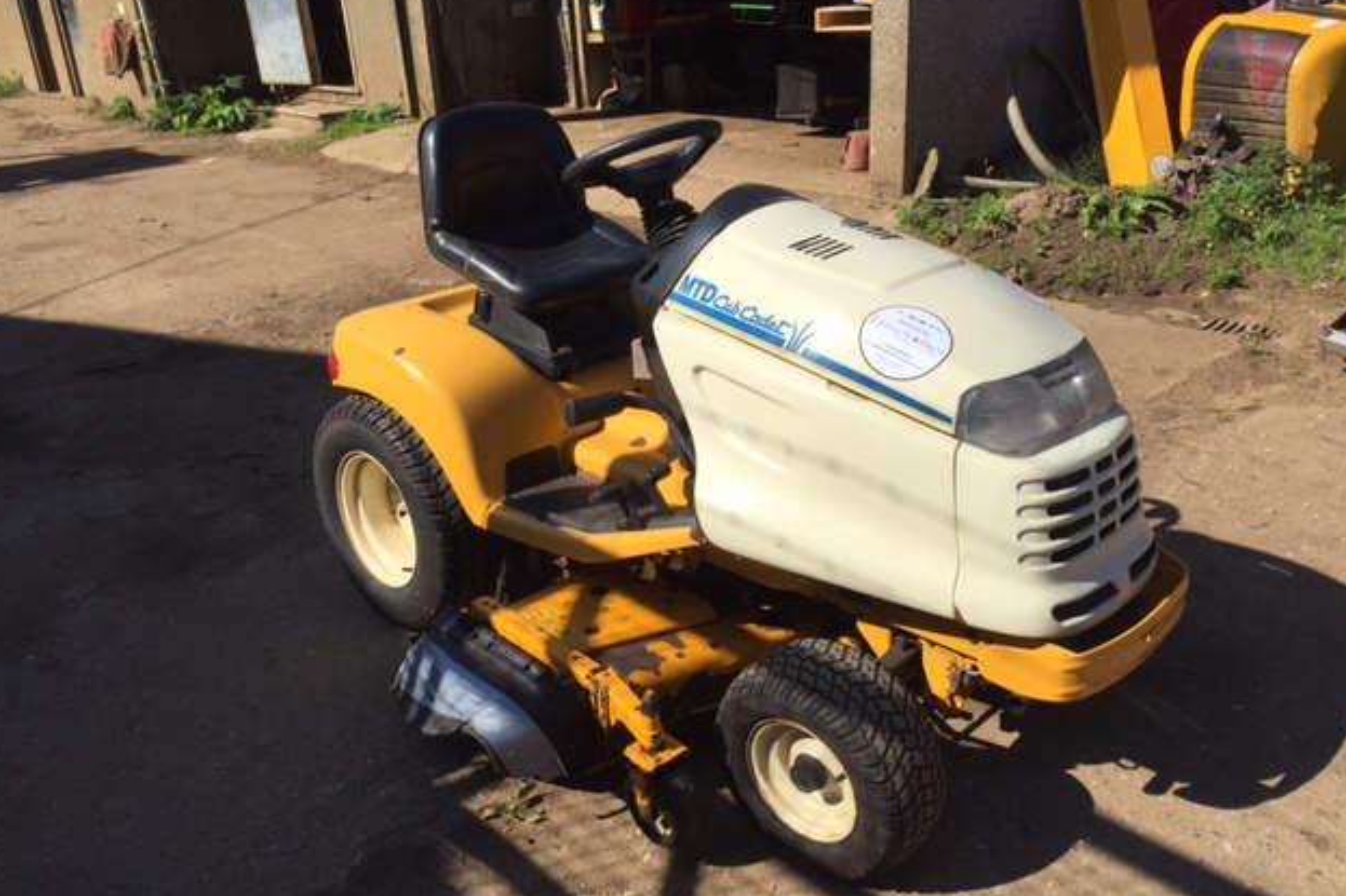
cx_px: 678
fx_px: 1159
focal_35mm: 31
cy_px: 486
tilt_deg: -24.3
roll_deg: +2.7
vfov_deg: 42.3
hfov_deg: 60.3
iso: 32
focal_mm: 4.15
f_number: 2.2
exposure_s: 1/2639
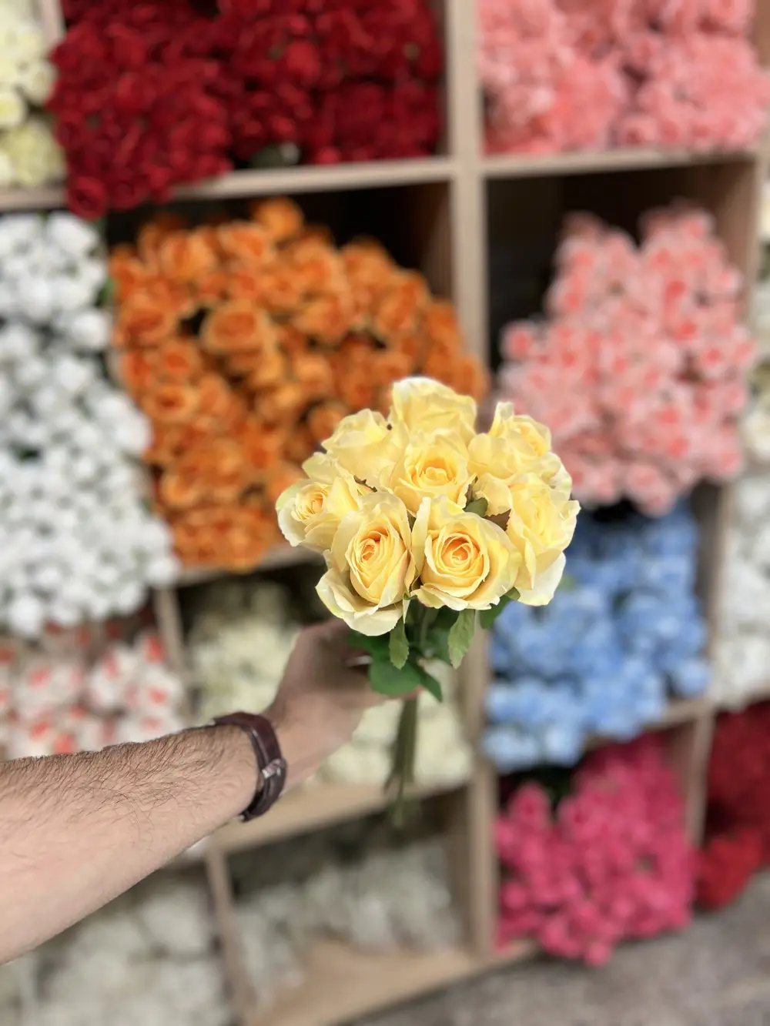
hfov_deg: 53.1
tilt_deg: -22.7
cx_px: 385
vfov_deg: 67.3
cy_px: 513
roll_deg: +4.8
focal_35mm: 26
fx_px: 771
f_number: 1.5
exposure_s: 1/100
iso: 40
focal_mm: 5.7
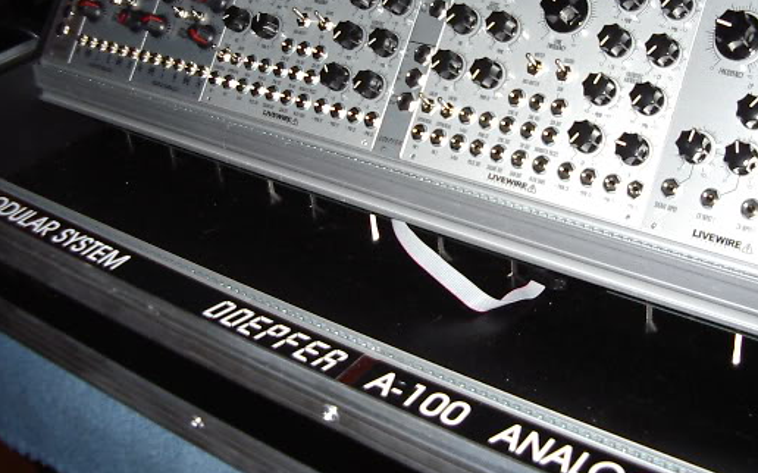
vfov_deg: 25.7
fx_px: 1032
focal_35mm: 50
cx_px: 442
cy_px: 159
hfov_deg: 40.2
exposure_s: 1/60
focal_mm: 5.8
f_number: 2.6
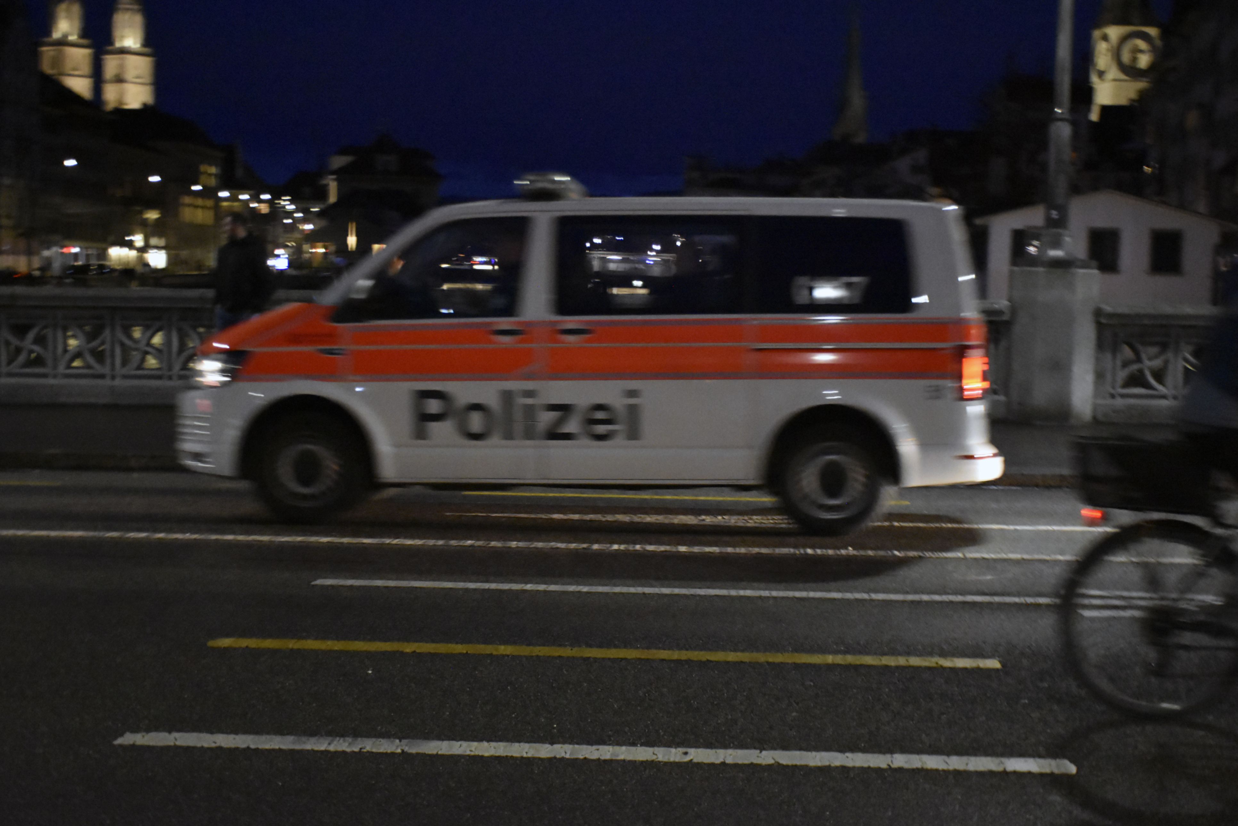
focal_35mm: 57
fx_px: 1960
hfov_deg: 35.1
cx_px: 619
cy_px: 413
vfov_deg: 23.8
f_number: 4.2
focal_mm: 38
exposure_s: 1/60
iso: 10000
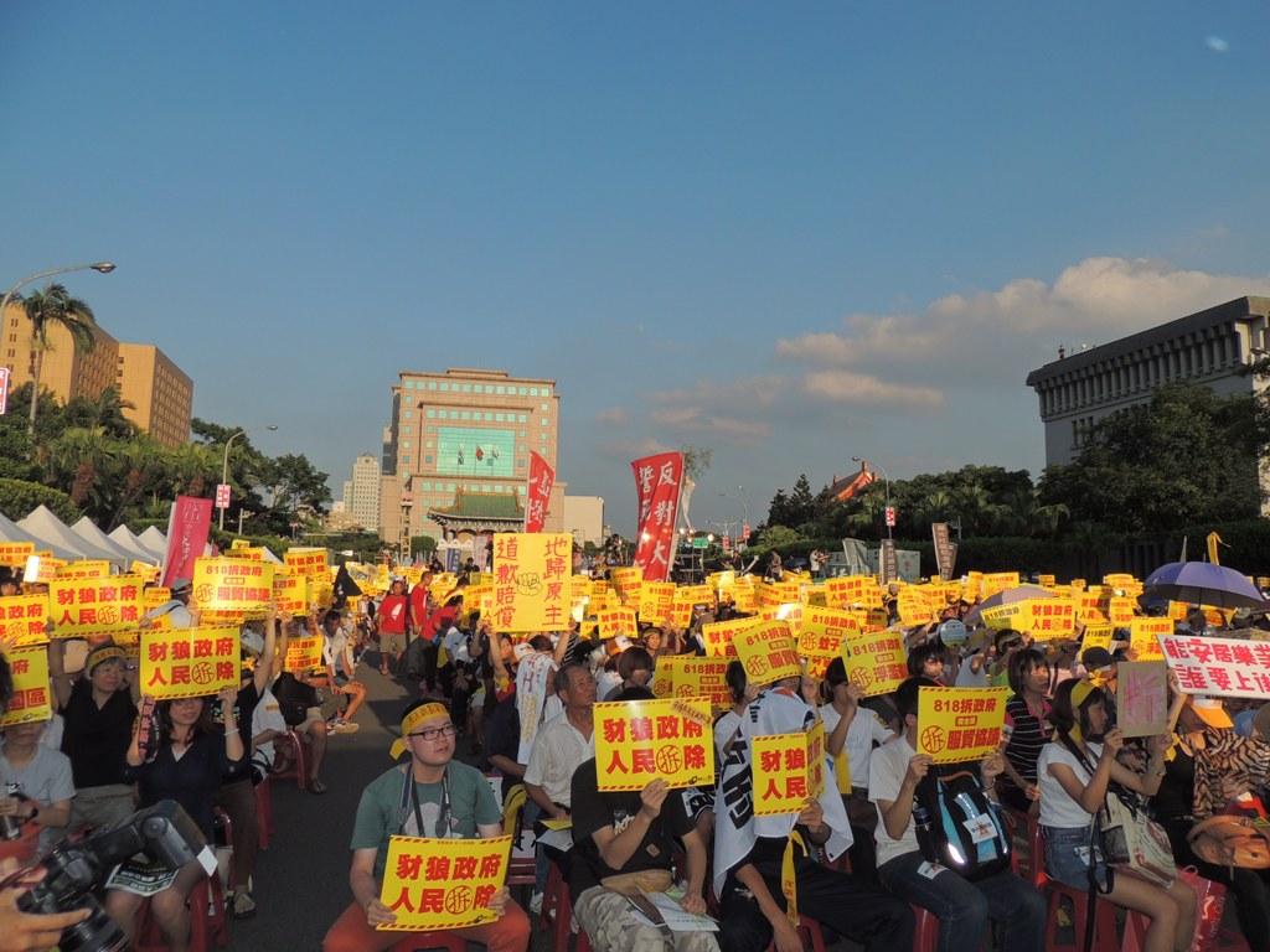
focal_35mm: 24
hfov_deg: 71.6
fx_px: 881
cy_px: 476
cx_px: 635
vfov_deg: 56.8
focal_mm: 4.3
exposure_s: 1/1600
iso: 100
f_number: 3
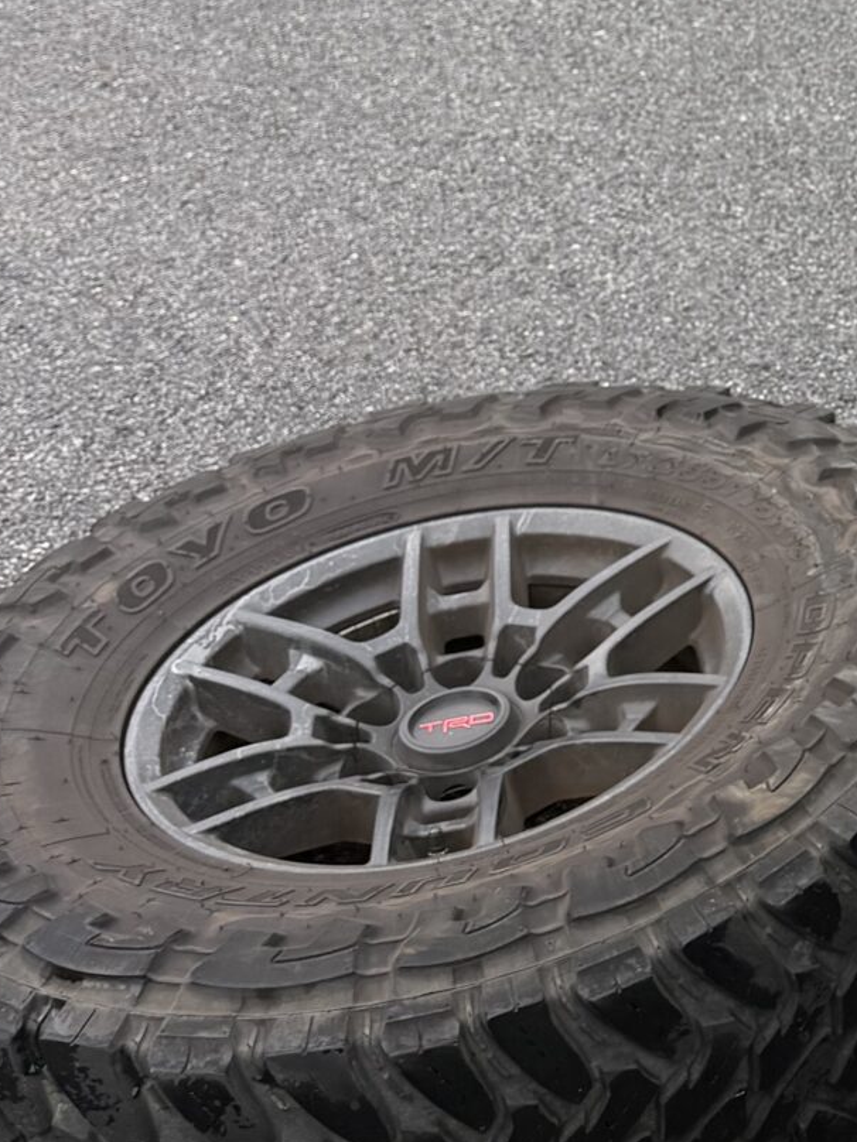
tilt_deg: -21.6
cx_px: 1223
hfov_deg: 17.7
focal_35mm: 76
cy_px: 28
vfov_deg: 24.6
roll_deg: +0.1
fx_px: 2509
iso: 80
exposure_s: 1/992
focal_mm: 6.76
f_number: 1.78
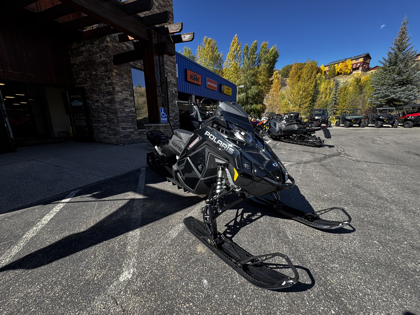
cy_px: 158
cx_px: 210
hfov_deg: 102.1
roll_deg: +1.2
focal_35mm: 14
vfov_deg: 85.7
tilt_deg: -14.1
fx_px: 170
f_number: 2.2
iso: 40
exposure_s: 1/425
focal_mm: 2.22
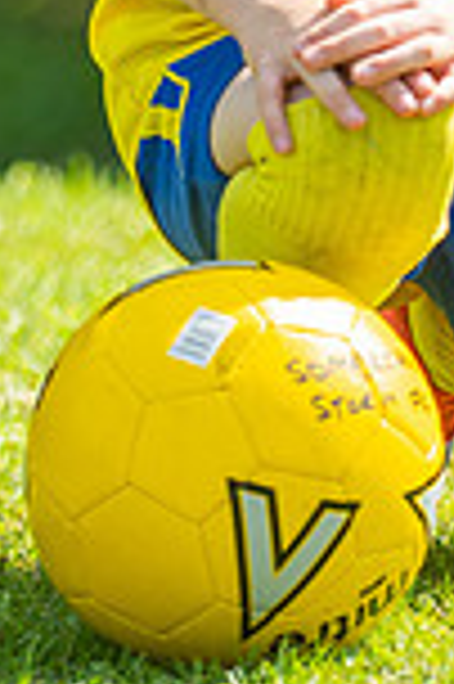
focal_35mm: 690
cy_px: -310
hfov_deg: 2.0
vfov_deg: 3.0
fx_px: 13081
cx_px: 373
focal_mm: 155
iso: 250
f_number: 3.2
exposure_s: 1/1000
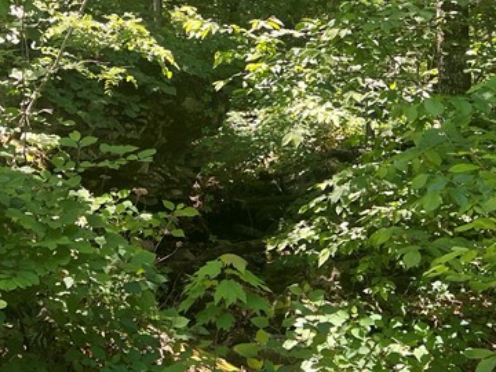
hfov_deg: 26.0
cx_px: 114
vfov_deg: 19.3
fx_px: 1060
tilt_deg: +11.1
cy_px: -6
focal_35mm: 74
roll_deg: -1.2
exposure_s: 1/247
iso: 40
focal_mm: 5.7
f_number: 1.5
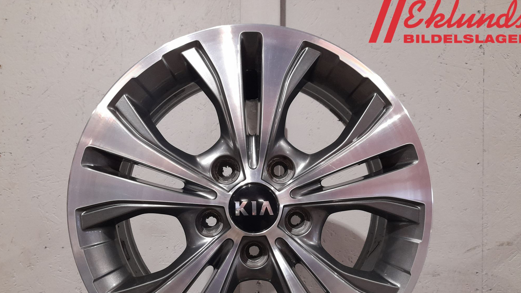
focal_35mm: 28
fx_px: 387
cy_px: 199
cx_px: 261
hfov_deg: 67.9
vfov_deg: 40.9
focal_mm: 4.6
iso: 250
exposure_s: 1/50
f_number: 2
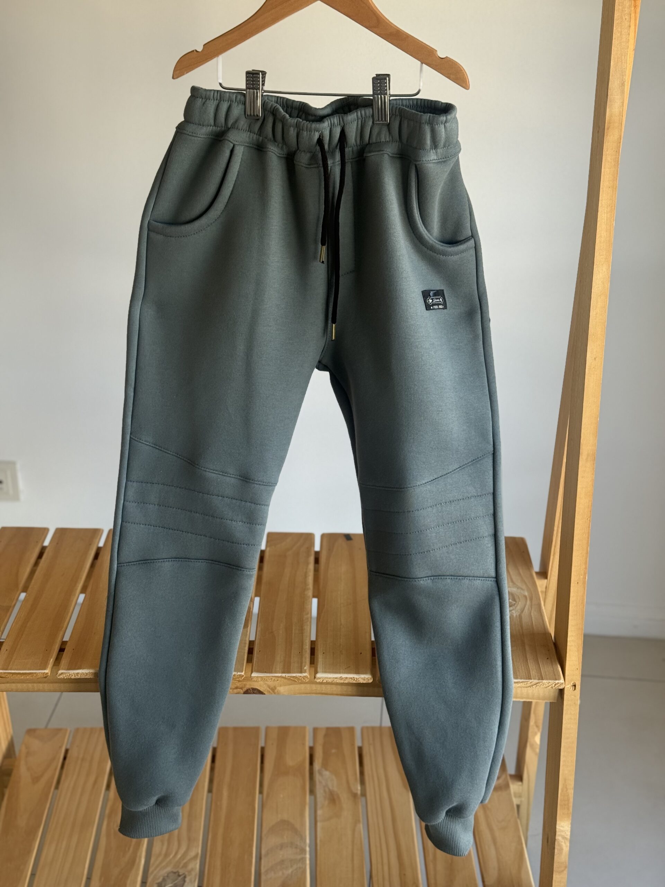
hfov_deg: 30.3
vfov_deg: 39.7
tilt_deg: -25.0
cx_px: 332
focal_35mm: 48
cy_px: 444
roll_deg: -1.2
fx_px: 1229
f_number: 1.78
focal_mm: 6.76
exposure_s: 1/185
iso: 125
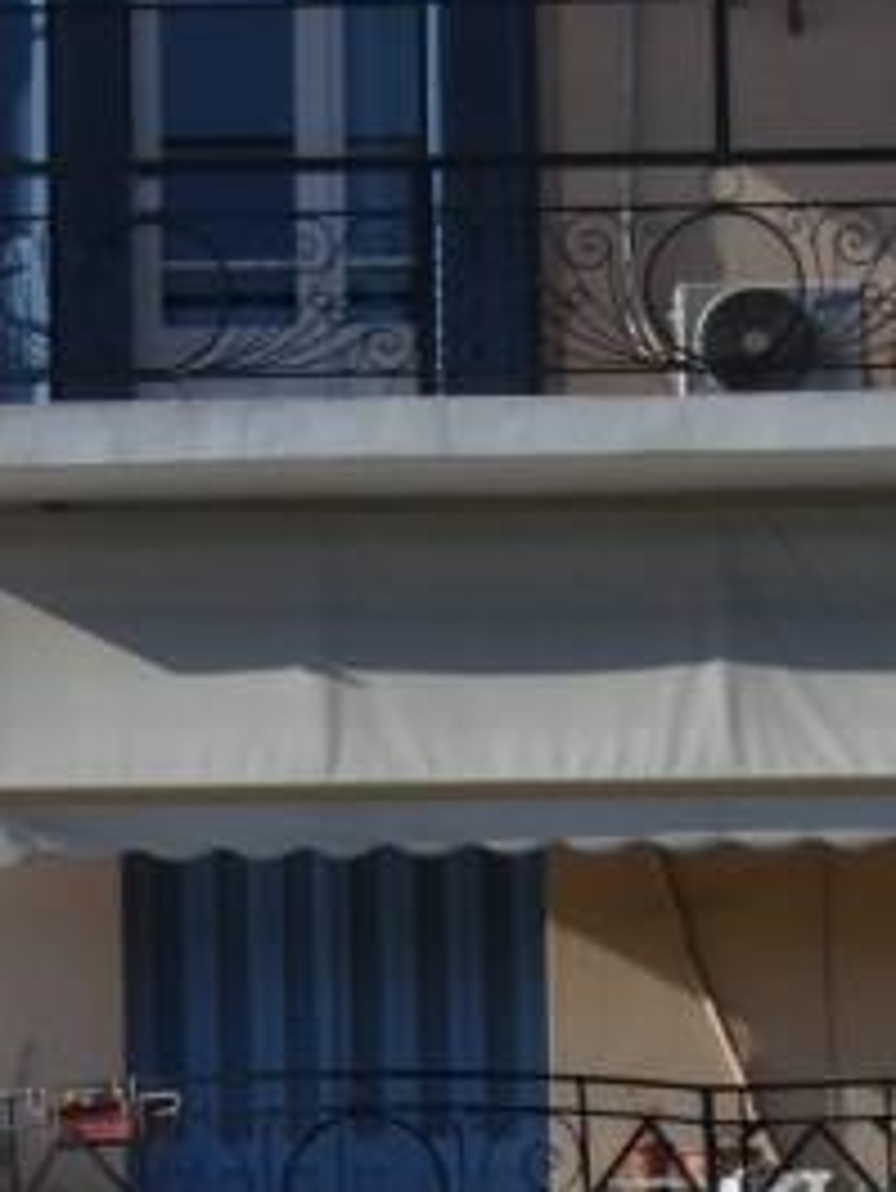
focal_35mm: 379
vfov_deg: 5.2
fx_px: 13070
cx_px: -581
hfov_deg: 3.9
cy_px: 621
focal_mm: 17.5
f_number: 5
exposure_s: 1/640
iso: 80
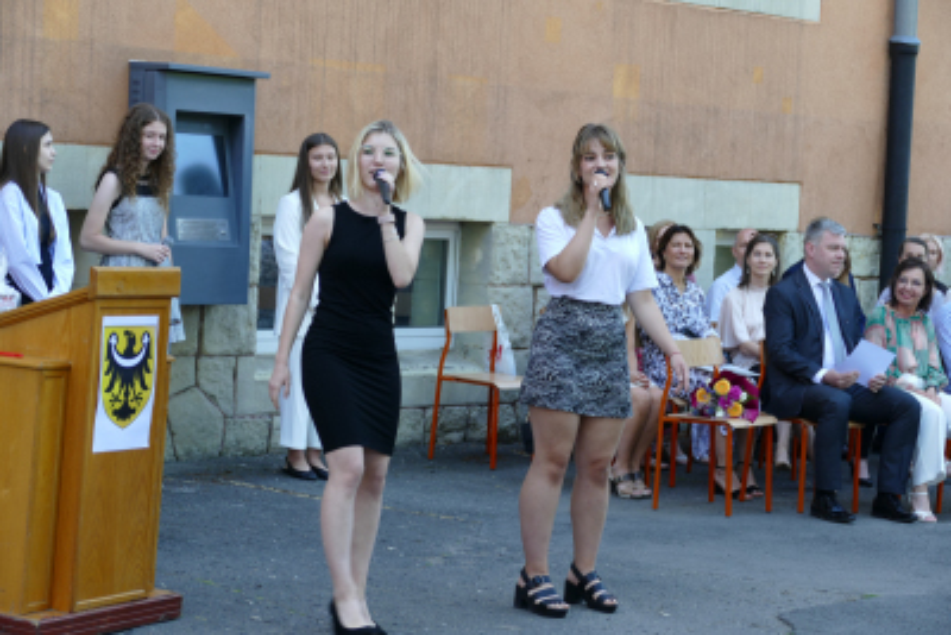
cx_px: 476
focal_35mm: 97
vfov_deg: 14.1
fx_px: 2563
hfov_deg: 21.0
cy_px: 318
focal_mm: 35.42
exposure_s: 1/80
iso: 125
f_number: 3.8
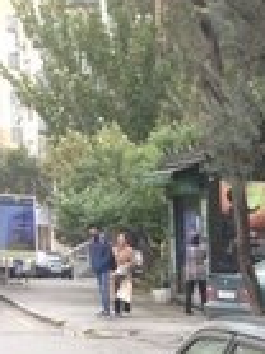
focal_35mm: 118
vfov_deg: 14.8
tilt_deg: -16.5
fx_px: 1206
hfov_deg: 11.9
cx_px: 403
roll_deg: -3.6
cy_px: 614
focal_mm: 4.12
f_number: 2.4
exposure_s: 1/268
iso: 50
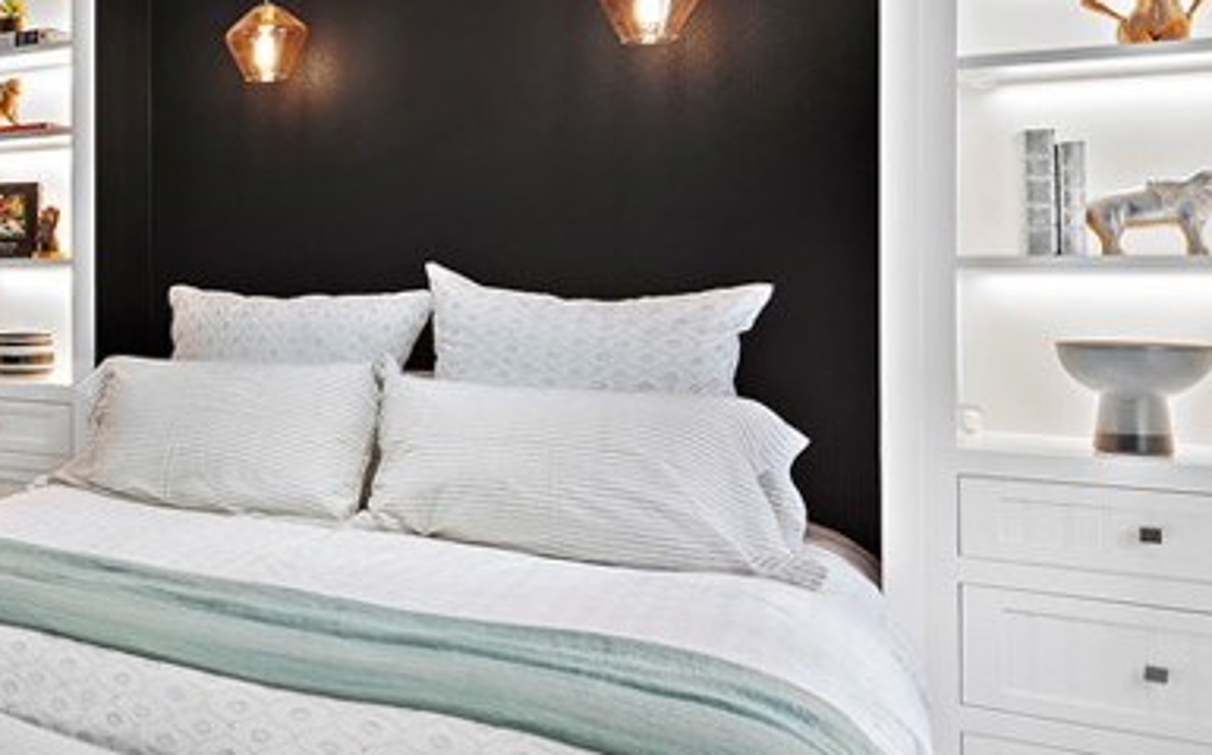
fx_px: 1254
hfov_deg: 37.0
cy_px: 263
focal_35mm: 38
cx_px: -293
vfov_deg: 33.3
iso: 125
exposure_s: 1
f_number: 7.1
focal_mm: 14
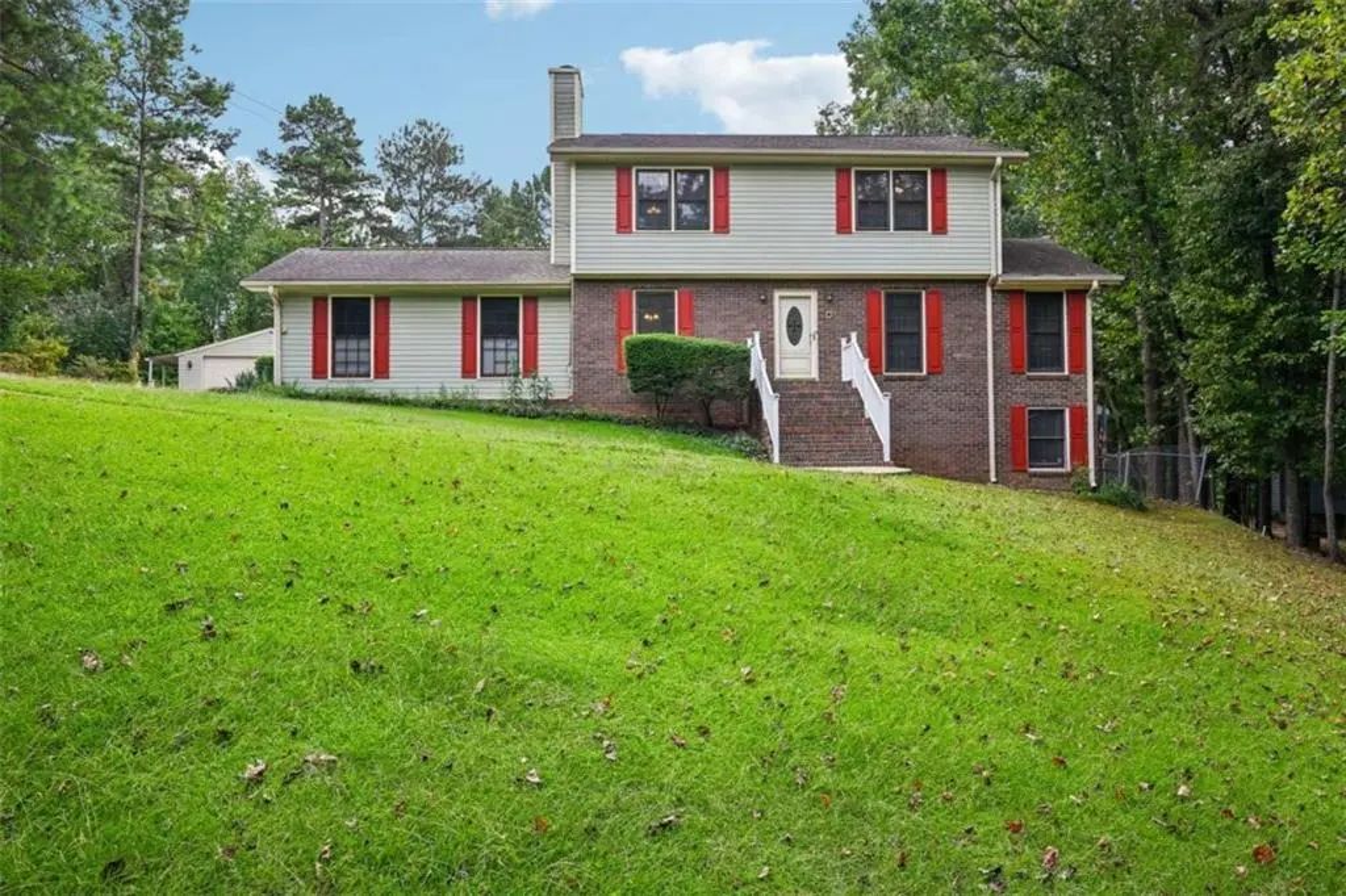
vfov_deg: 49.5
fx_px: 972
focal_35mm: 26
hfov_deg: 69.4
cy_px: 448
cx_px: 673
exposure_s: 1/125
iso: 100
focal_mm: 26
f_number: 8
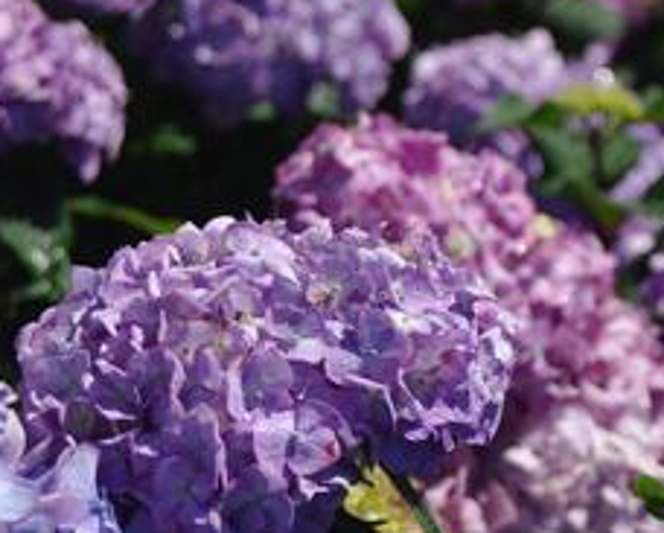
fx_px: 3876
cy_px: 304
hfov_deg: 9.8
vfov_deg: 7.9
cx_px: 335
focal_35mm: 197
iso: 100
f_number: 8
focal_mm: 80
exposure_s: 1/200
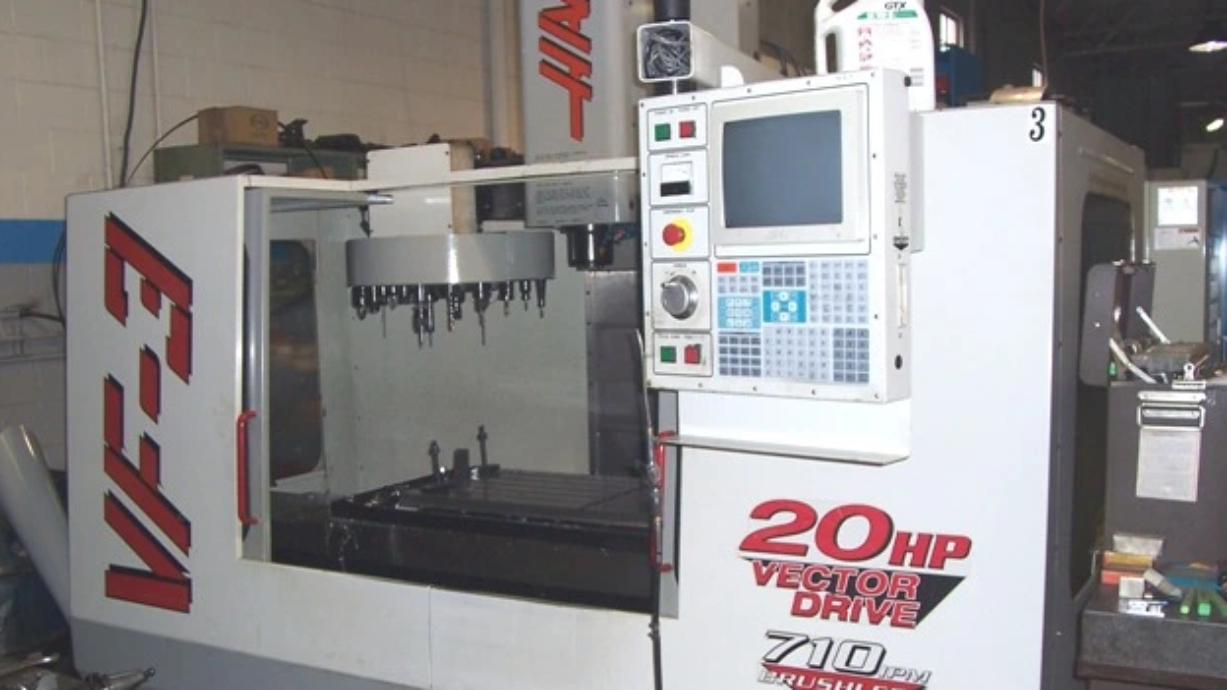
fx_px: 1236
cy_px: 417
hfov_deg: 52.8
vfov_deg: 31.1
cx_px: 600
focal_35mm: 38
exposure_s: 1/60
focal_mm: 5.6
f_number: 2.7
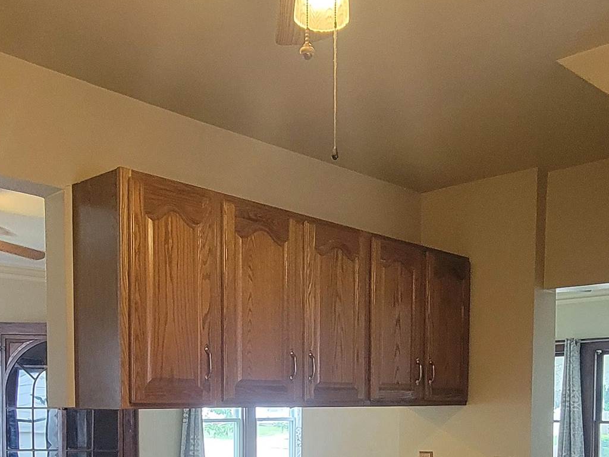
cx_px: 319
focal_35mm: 39
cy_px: 460
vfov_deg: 33.6
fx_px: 686
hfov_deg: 47.8
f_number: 2.2
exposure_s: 1/60
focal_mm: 2.2
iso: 400
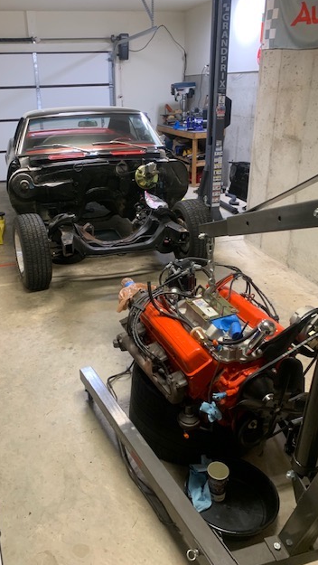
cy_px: 283
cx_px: 124
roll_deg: +1.5
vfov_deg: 66.1
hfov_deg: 40.0
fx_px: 434
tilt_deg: -23.3
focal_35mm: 29
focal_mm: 4.25
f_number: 1.8
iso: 160
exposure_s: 1/60
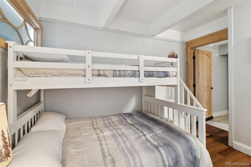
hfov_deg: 100.4
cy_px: 84
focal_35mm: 15
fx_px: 105
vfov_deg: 77.3
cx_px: 126
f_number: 8
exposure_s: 1/3.33
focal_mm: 10
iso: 400
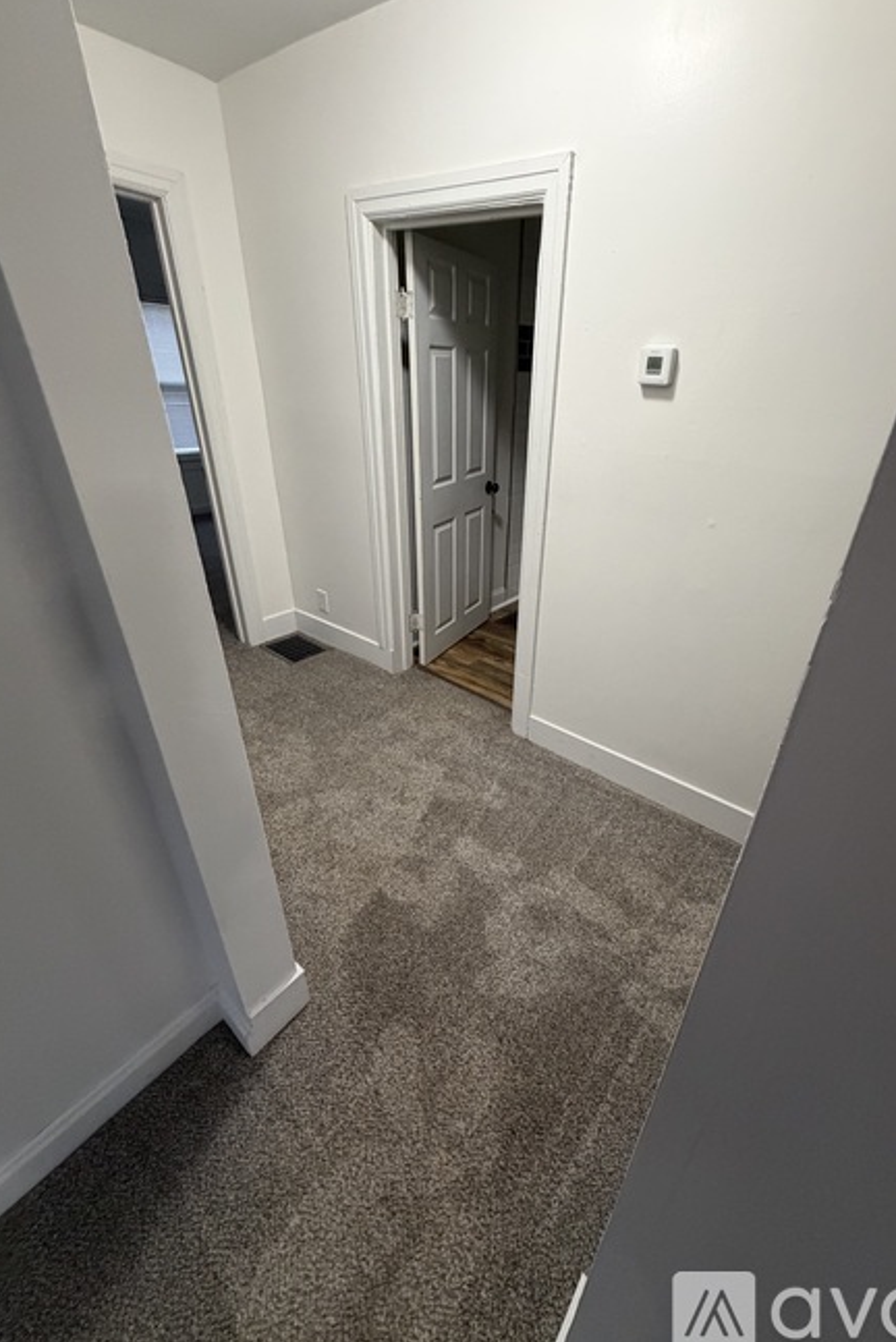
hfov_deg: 77.2
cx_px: 489
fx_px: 559
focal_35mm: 15
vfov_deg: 100.4
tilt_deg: -28.7
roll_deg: -2.5
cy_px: 663
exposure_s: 1/60
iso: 320
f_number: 2.2
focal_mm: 2.22
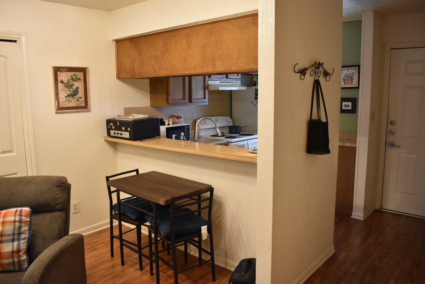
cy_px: 142
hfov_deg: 67.4
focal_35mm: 27
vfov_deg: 47.9
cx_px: 212
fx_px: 319
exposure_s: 1/30
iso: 1250
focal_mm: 18
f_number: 4.5
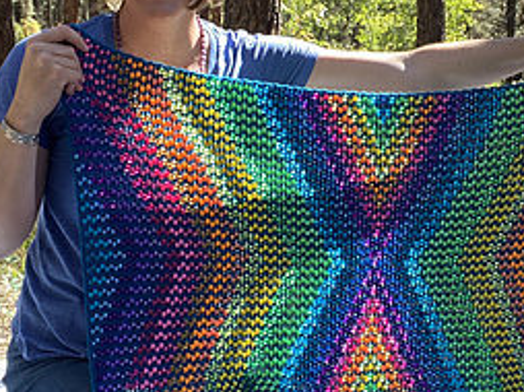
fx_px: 892
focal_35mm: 59
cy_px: 154
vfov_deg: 24.7
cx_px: 322
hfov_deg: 32.6
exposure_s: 1/122
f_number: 2.2
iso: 40
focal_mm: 2.71
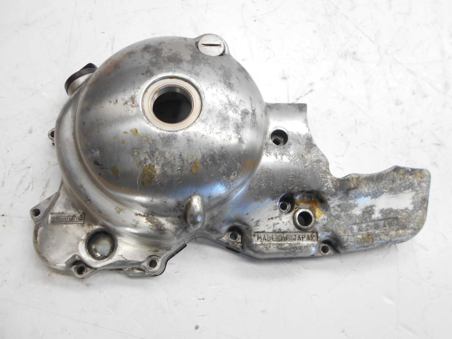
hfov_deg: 67.3
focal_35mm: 26
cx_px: 226
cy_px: 170
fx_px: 339
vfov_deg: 53.1
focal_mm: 4.6
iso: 80
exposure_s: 1/30
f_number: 3.2
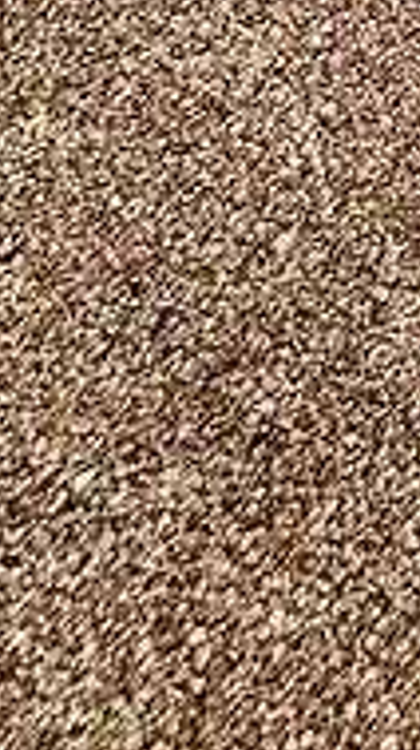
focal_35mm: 97
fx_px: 1925
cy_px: -1230
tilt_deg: -22.3
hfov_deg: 9.7
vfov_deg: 13.2
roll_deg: -0.8
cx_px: 1240
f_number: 2.2
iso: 64
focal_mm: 2.22
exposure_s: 1/451
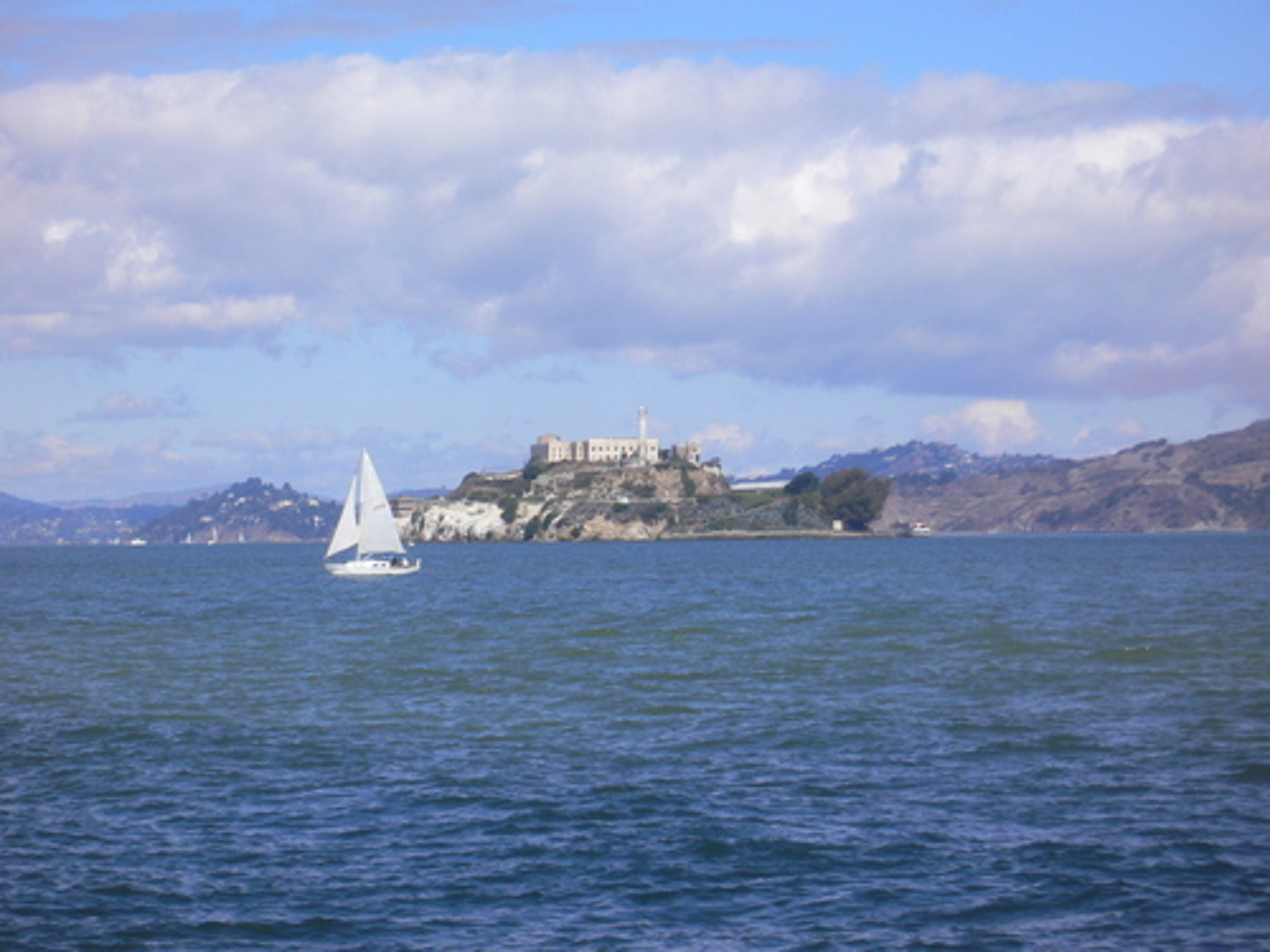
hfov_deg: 18.7
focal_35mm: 105
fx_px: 3852
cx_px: 635
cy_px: 476
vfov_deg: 14.1
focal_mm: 17.4
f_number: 10
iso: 80
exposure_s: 1/160
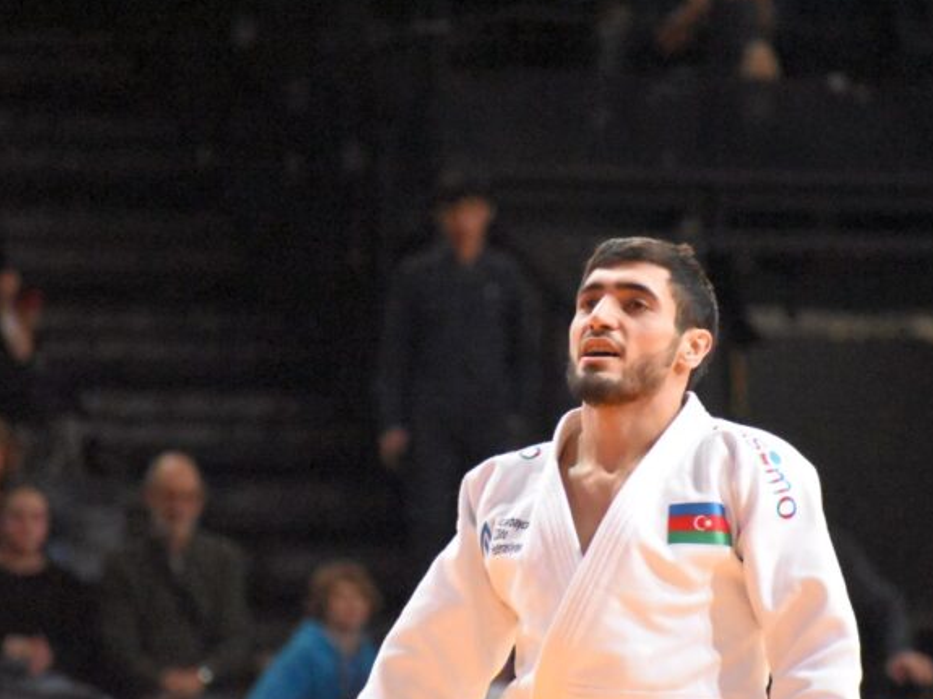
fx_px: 15575
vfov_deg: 2.6
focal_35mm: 578
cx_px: 568
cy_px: 404
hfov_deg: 3.4
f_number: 7.1
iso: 12800
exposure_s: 1/500
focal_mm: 300
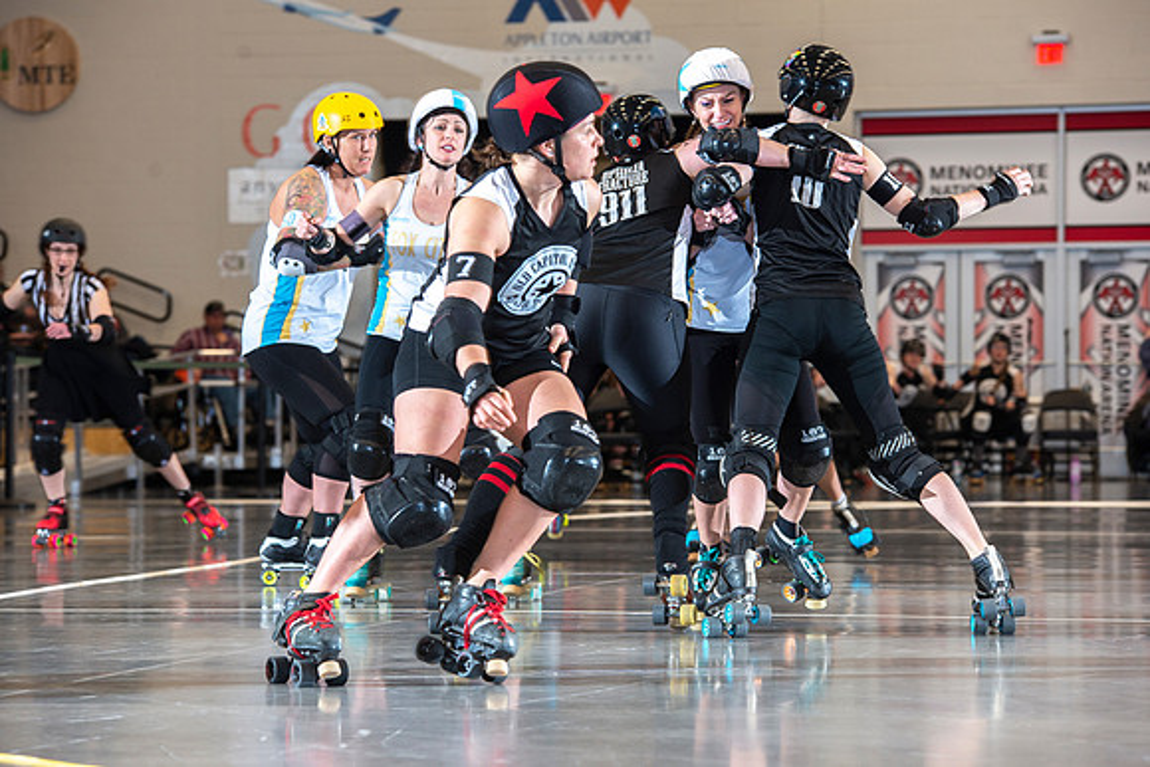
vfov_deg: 9.8
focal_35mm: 140
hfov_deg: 14.7
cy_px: 384
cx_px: 575
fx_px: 4473
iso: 500
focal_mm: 140
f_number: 5.6
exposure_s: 1/160
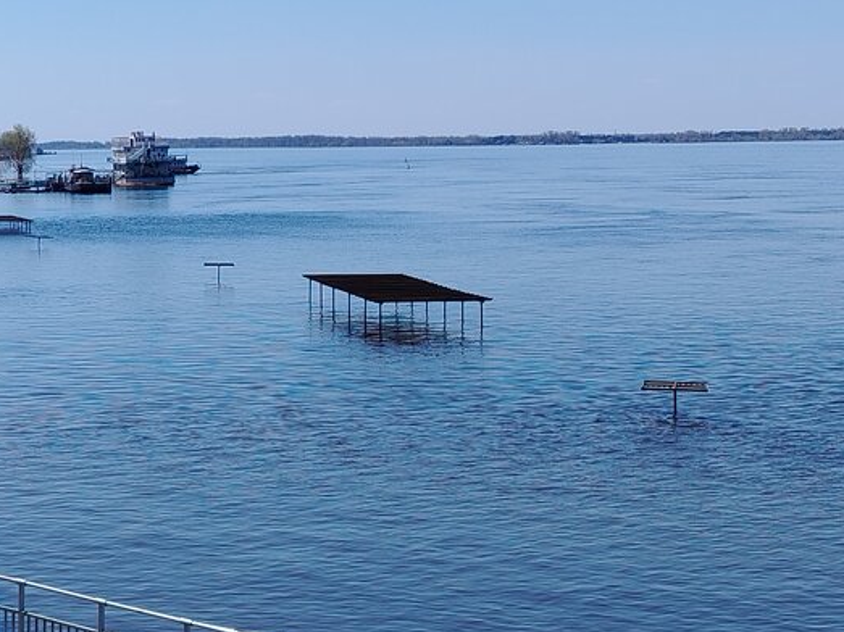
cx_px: 105
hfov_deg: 20.5
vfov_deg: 15.7
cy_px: 333
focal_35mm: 94
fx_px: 2291
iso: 100
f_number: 1.75
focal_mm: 5.25
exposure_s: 1/1281
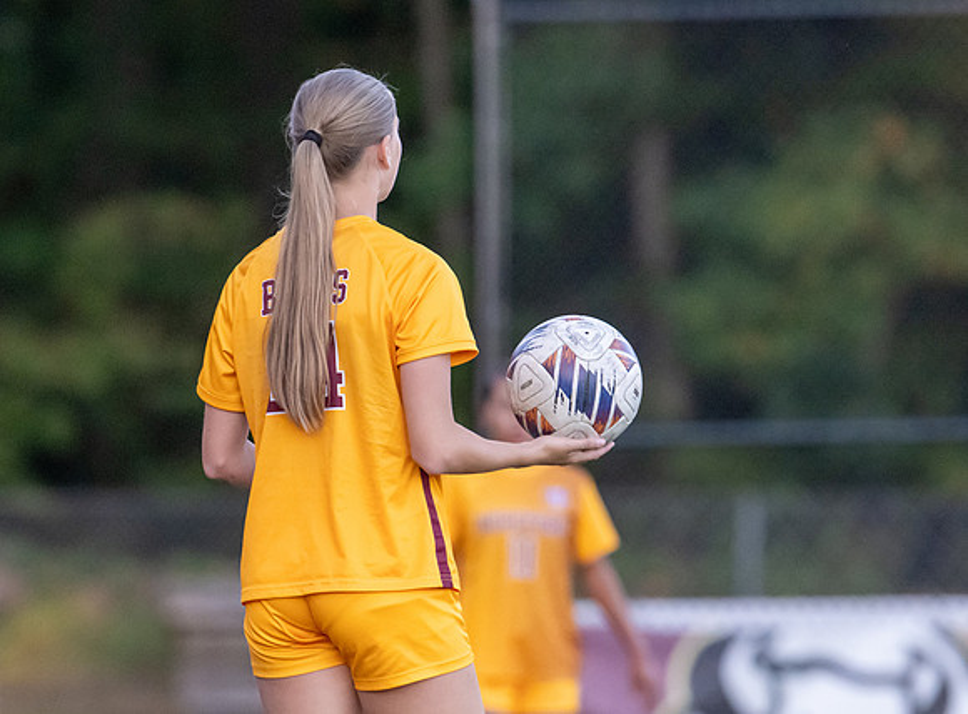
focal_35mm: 679
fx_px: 18890
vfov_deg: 2.2
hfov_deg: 2.9
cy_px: 421
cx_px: 465
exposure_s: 1/2500
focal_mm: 400
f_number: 5.6
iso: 9000
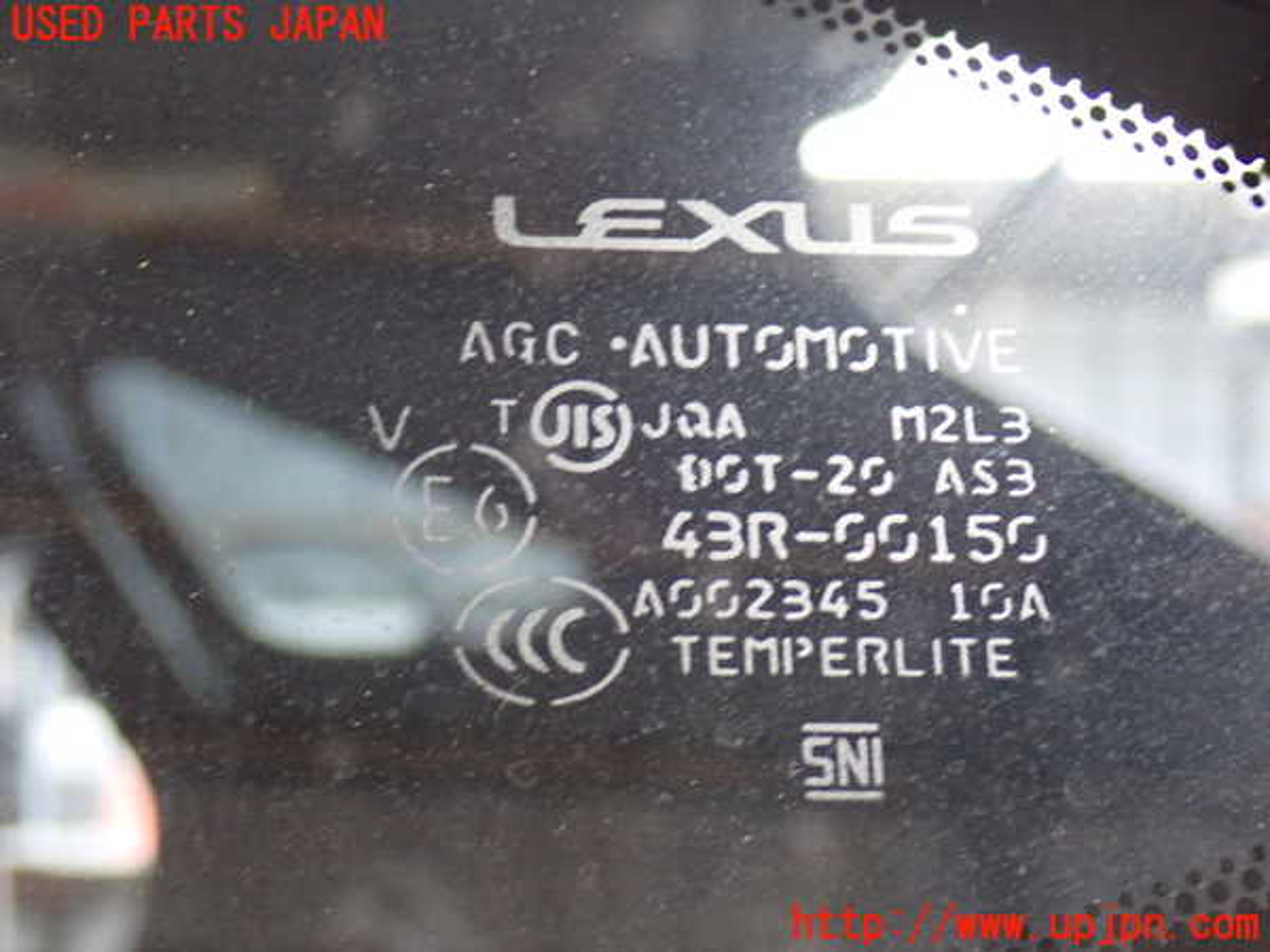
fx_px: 2458
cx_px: 635
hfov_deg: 29.0
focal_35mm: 67
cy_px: 476
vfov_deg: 21.9
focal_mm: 11.88
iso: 800
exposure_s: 1/50
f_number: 3.8
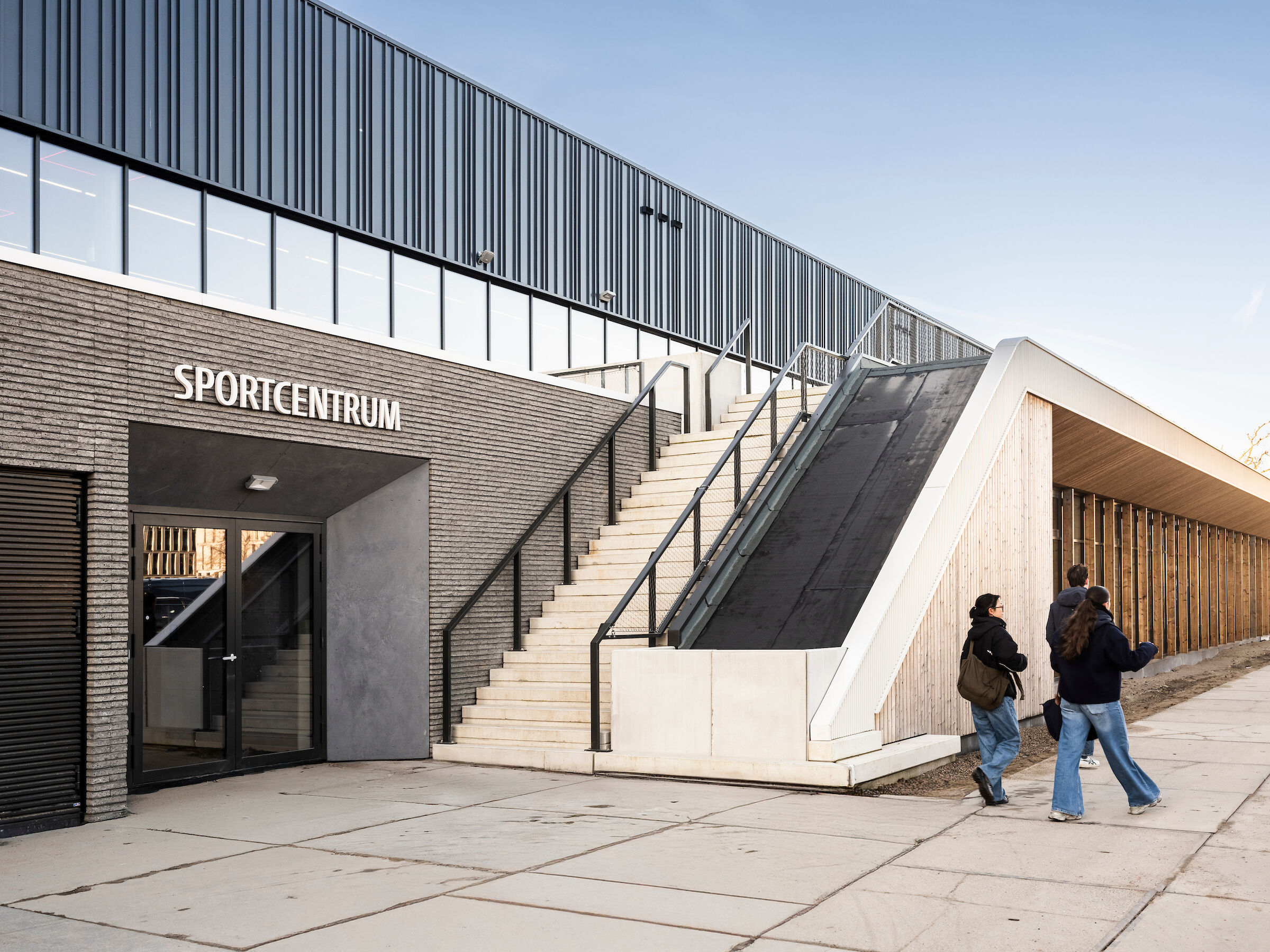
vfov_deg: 39.7
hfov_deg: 51.4
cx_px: 635
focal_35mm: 36
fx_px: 1321
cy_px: 476
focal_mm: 45
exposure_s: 1/160
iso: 640
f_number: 11
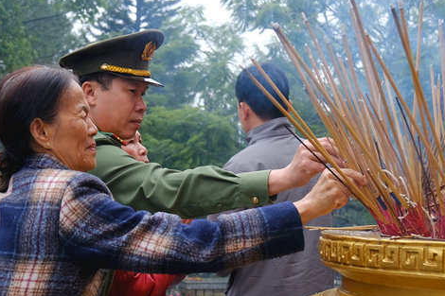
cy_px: 197
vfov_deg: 20.2
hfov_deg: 30.1
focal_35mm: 67
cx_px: 251
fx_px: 828
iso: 160
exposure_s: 1/125
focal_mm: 23.5
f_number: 4
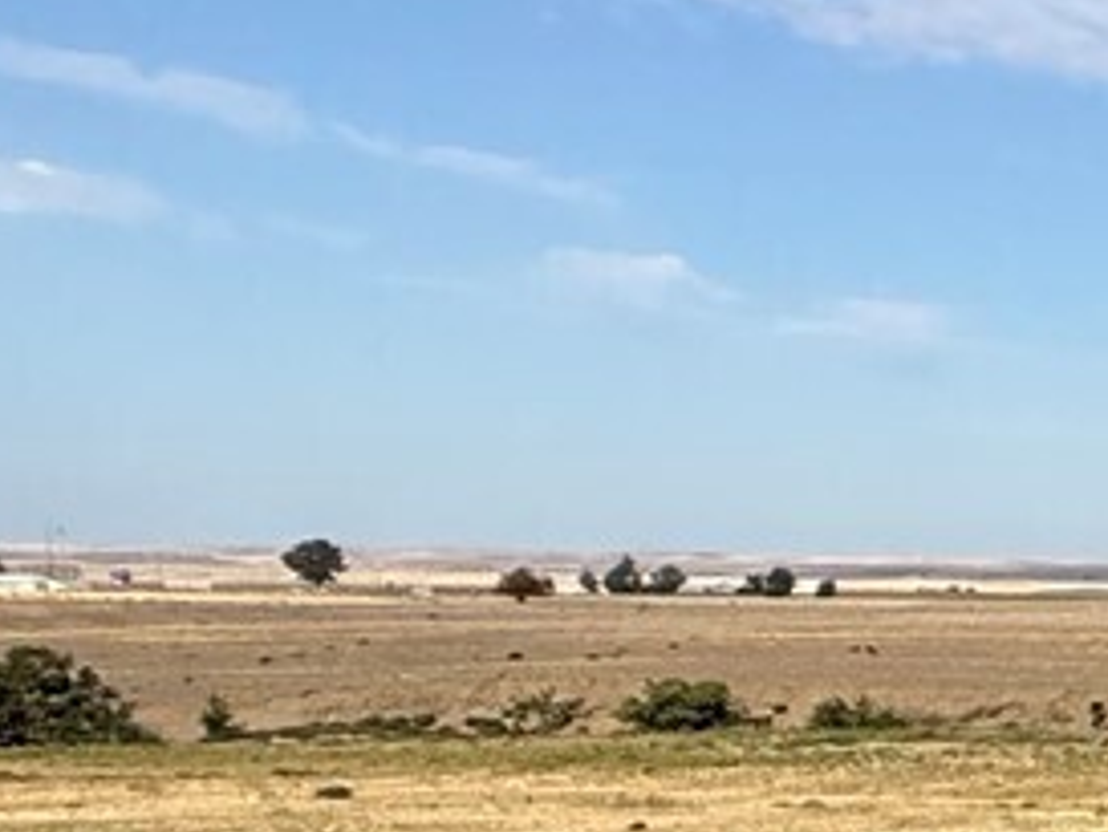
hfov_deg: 14.7
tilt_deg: -2.6
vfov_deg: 17.8
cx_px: 2675
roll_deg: -1.4
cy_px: 726
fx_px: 2626
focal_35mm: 82
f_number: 2.2
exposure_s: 1/3125
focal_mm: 2.22
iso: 50
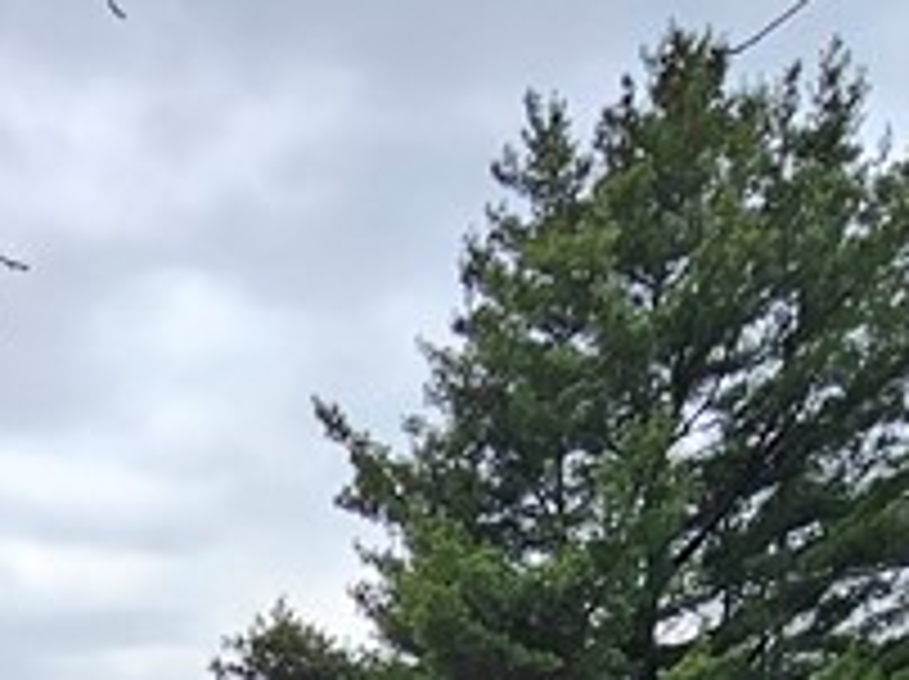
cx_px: -18
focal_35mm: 66
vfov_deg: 15.3
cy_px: 1536
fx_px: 1731
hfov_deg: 27.6
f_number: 2.2
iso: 80
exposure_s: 1/213
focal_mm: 2.2
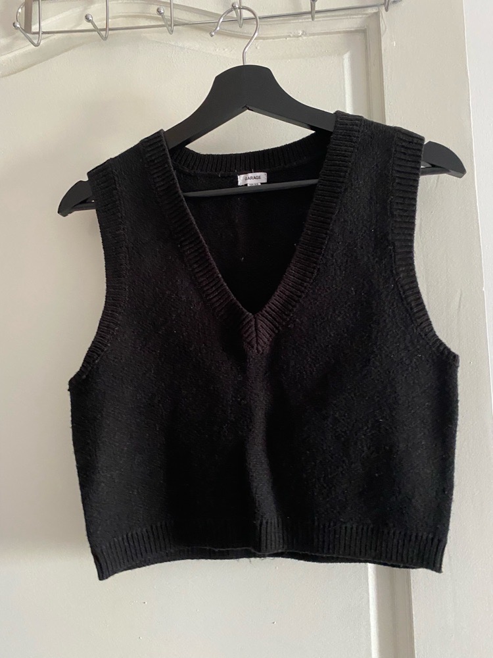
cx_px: 246
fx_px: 494
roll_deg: +1.2
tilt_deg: +5.8
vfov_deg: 67.3
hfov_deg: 53.1
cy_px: 329
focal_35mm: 26
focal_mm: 4.25
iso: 500
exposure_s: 1/41
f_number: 1.8
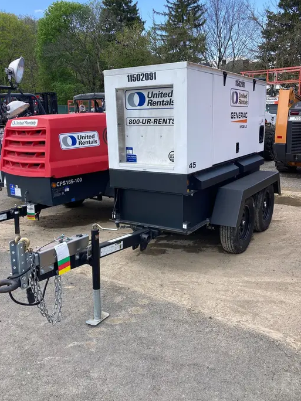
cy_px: 193
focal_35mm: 30
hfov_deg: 46.8
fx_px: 348
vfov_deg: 59.9
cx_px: 158
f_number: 1.8
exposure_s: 1/796
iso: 20
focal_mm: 3.99
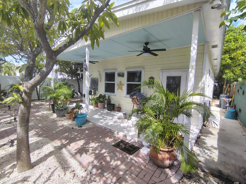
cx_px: 123
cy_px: 92
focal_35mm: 16
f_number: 2.2
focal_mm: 2.13
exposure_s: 1/592
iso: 100
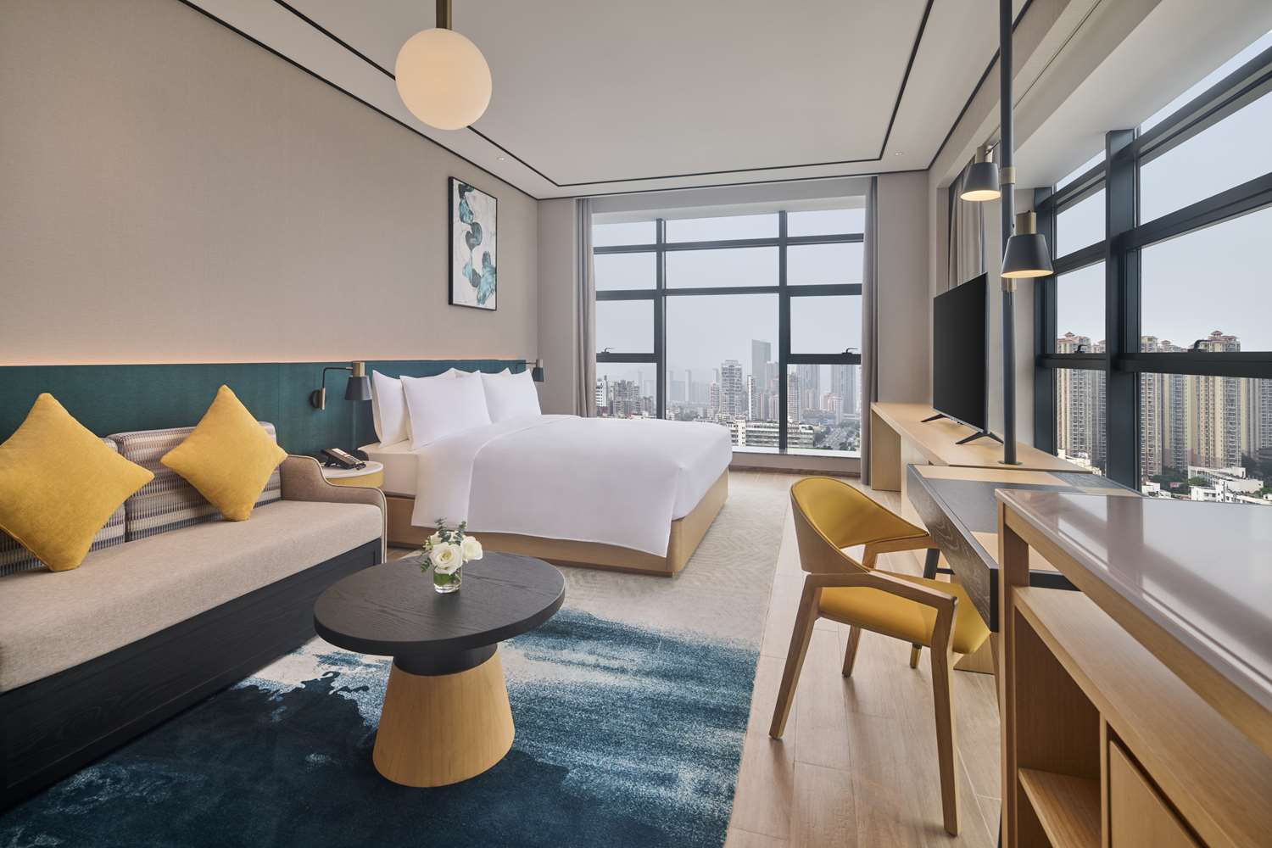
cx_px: 636
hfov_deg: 93.3
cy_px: 424
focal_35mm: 17
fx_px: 601
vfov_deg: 70.4
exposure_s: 1/60
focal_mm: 17
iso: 200
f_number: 11
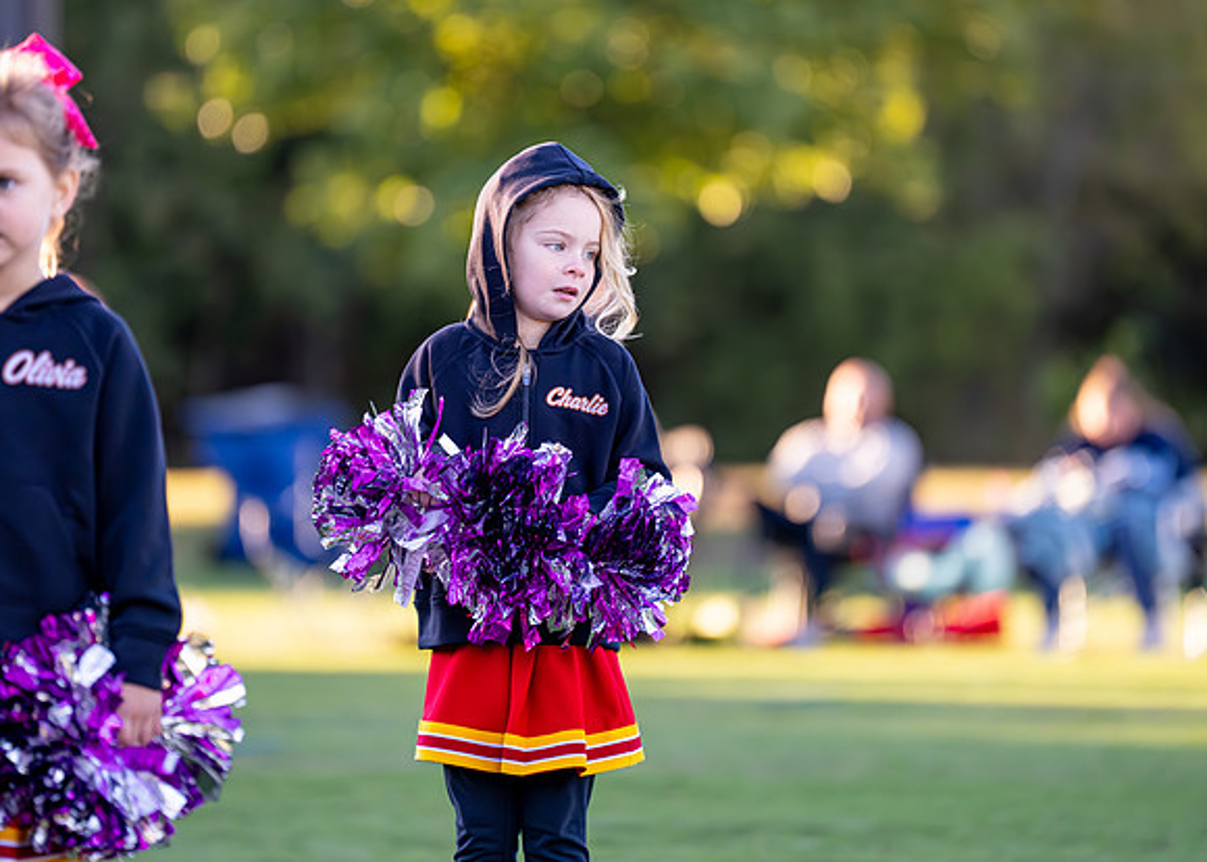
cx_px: 580
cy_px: 382
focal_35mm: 241
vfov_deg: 6.0
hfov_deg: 8.4
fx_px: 8247
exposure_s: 1/2500
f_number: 2.8
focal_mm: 200
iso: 1600
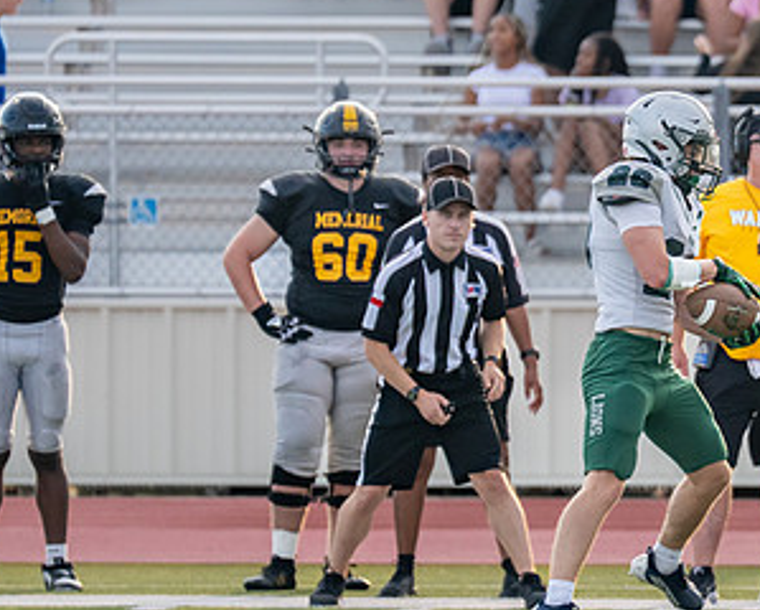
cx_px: 675
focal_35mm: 657
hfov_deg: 2.9
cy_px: 316
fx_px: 14797
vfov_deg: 2.4
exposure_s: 1/3200
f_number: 2.8
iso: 500
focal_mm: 197
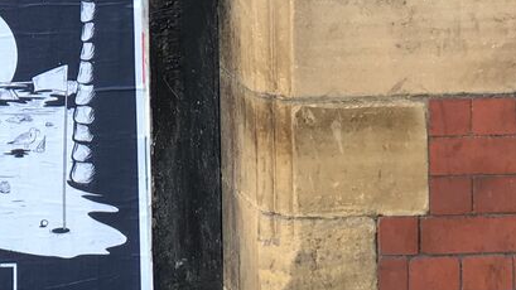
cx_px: -59
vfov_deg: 9.9
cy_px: -217
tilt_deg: -0.4
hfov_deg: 17.8
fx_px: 1587
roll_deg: +1.8
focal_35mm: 116
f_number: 2.2
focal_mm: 4.15
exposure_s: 1/124
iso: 25
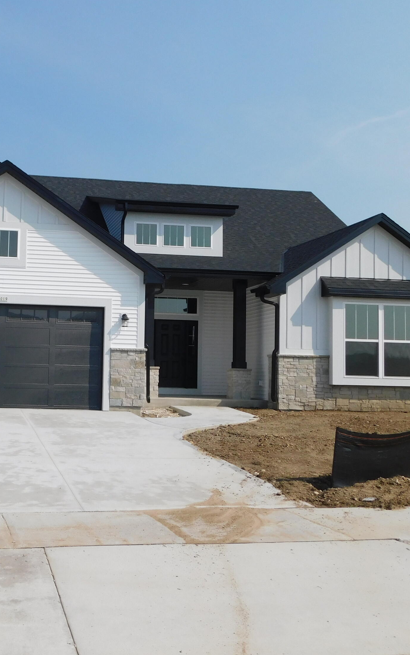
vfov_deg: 46.2
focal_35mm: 43
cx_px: 66
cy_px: 324
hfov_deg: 29.0
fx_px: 769
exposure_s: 1/640
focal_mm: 5.3
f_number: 6.4
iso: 125
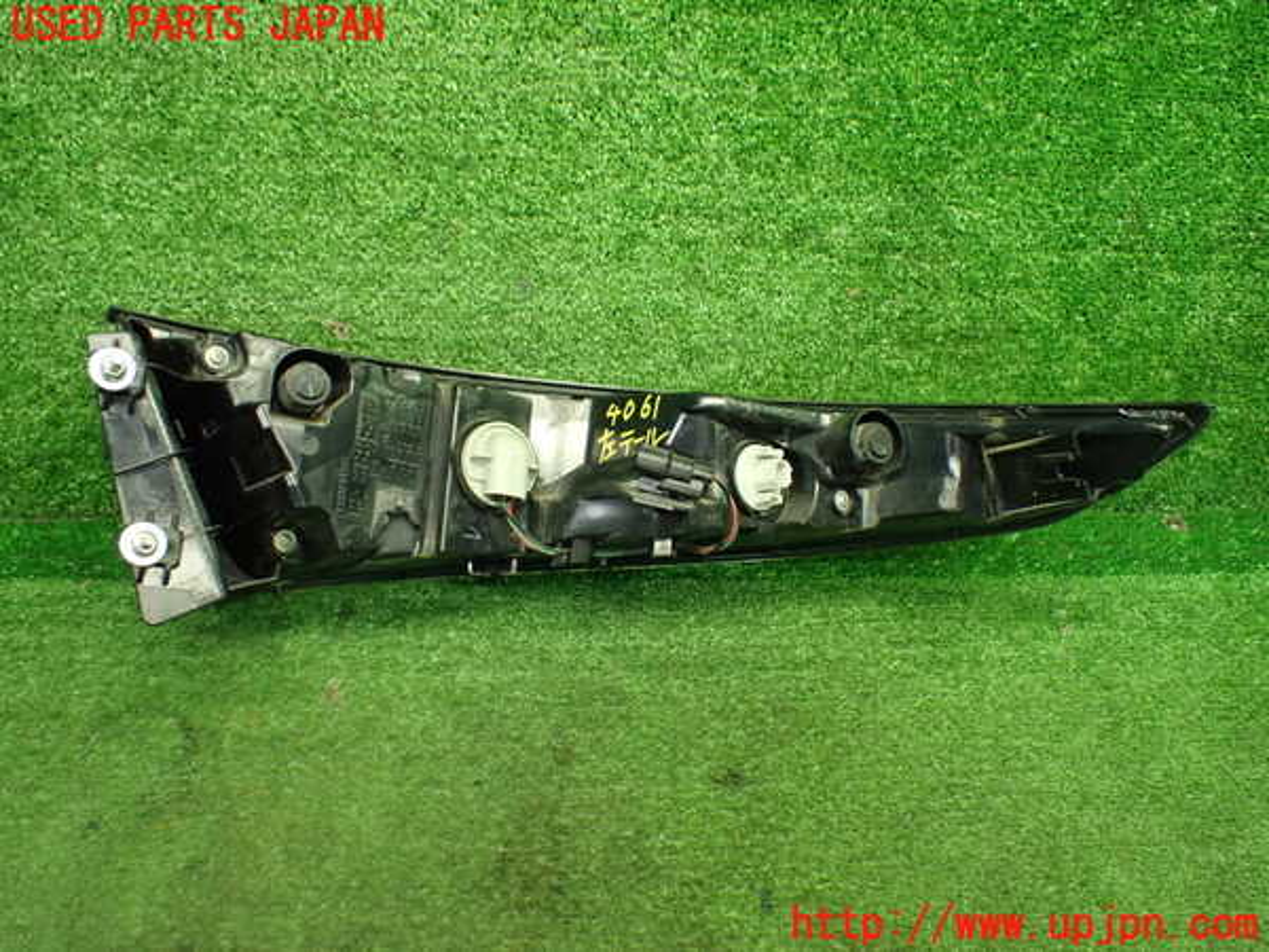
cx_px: 634
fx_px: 1100
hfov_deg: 60.0
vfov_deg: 46.8
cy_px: 476
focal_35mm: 30
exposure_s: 1/100
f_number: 2.3
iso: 800
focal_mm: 5.4
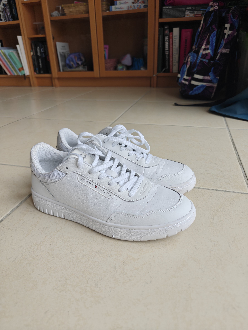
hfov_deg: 58.9
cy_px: 165
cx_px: 124
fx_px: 220
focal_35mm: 23
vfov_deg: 73.9
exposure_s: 1/161
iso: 320
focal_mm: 6.06
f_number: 1.6
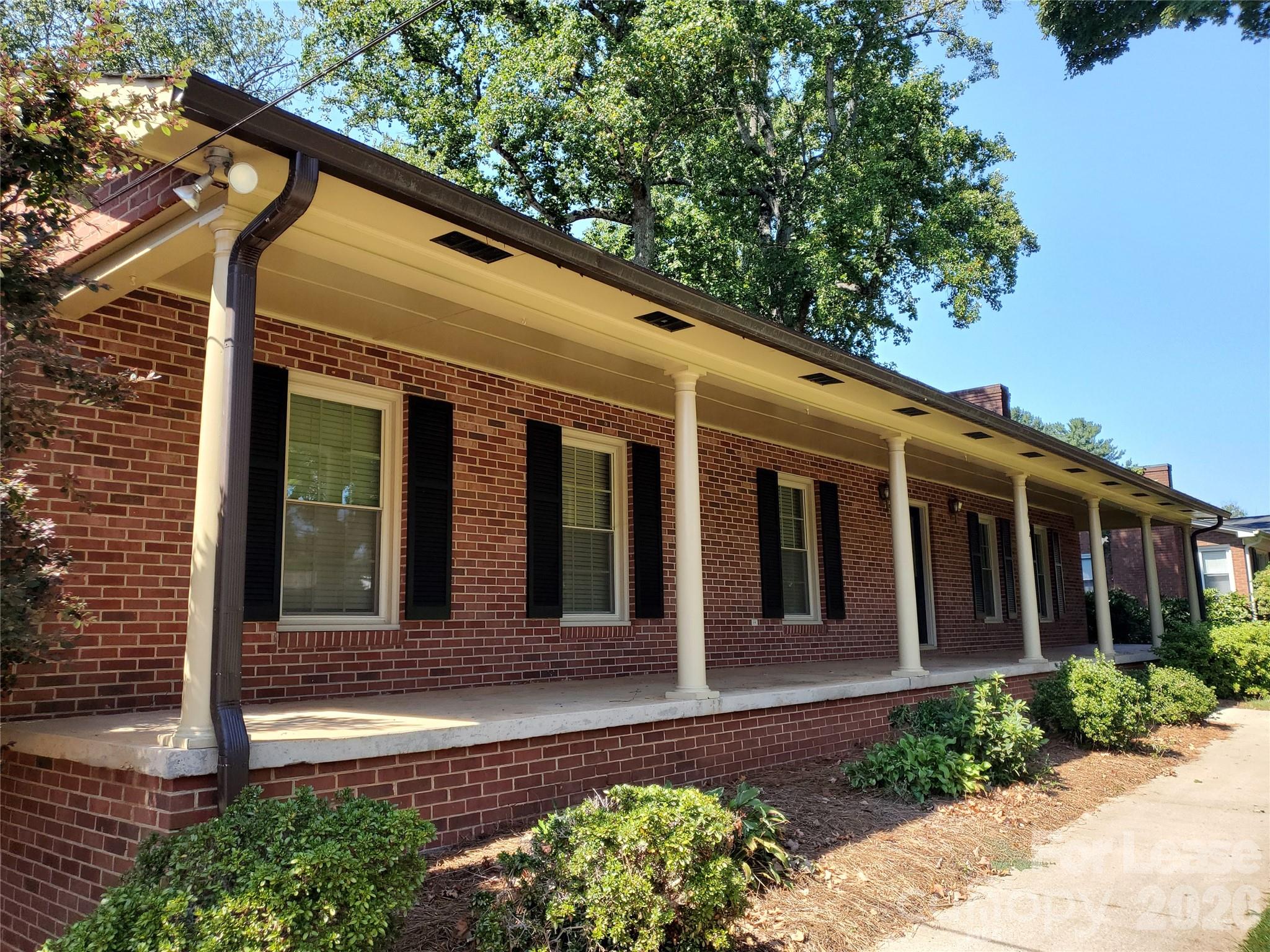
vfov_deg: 53.1
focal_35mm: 26
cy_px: 476
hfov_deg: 67.3
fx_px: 954
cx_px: 635
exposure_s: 1/827
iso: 50
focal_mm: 4.3
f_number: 1.5
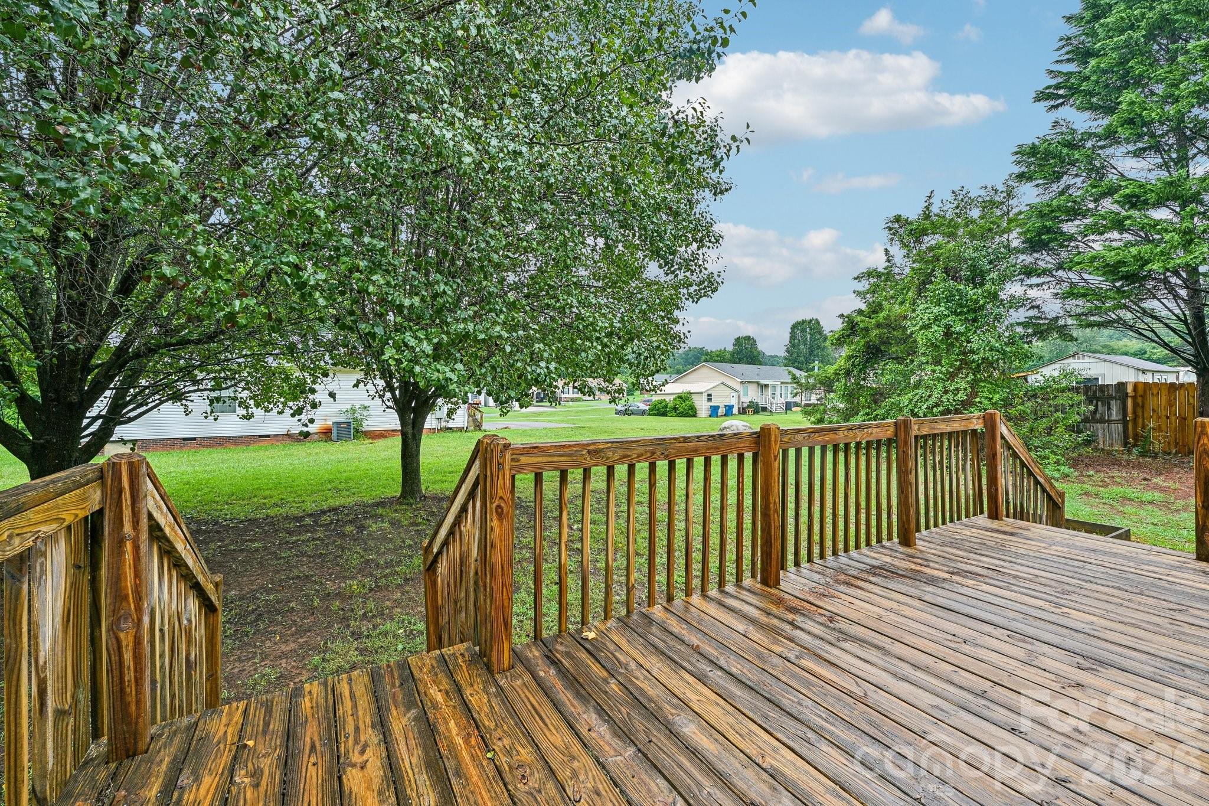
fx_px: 470
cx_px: 604
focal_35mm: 14
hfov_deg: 104.3
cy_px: 403
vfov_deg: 81.2
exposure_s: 1/60
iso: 100
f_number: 8
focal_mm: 14
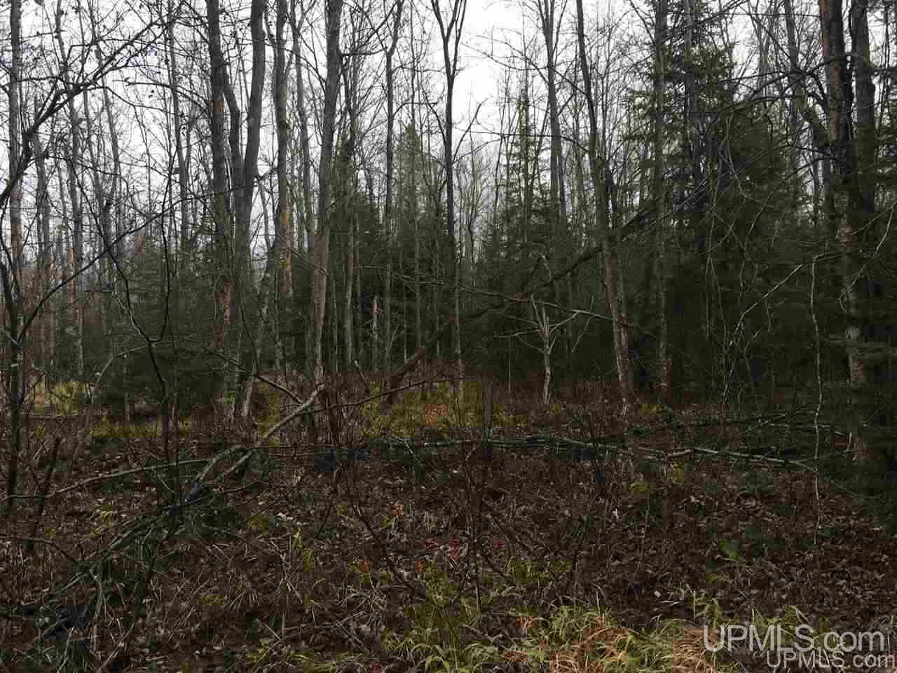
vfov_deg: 48.2
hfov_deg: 61.7
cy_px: 336
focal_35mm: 29
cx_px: 448
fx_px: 751
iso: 25
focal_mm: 4.15
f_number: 2.2
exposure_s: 1/337
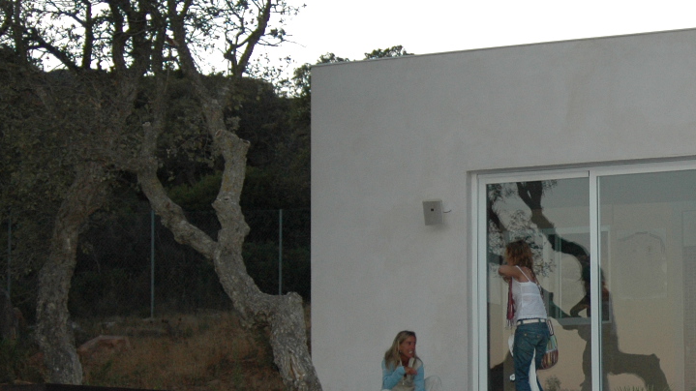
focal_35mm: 92
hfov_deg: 22.4
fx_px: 1697
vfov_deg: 13.1
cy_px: 318
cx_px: 673
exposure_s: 1/200
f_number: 3.3
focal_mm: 28
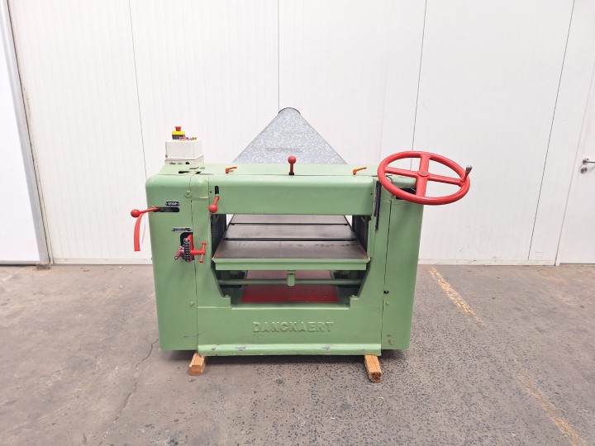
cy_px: 223
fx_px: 395
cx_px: 298
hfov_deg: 73.9
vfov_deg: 58.9
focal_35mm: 23
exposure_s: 1/144
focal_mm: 5.54
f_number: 1.8
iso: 40
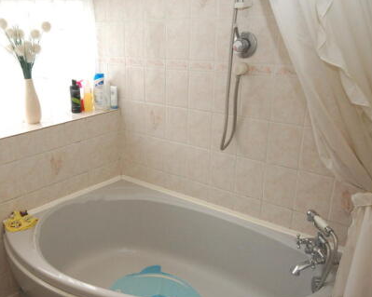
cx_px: 110
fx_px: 407
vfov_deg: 40.1
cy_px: 162
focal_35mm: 37
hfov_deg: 47.9
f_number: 7.1
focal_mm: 16
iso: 1600
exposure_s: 1/125
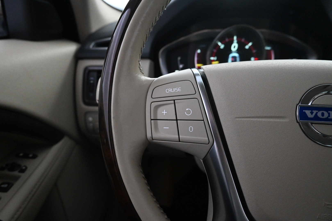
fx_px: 221
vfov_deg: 53.1
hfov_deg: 73.7
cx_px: 166
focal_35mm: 24
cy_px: 110
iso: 4000
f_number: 5
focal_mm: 16
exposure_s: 1/100
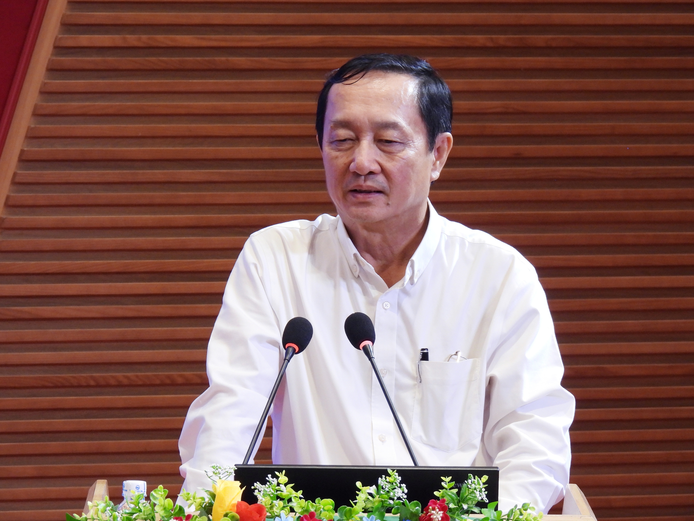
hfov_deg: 5.2
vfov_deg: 3.9
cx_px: 347
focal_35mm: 380
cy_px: 260
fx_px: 7618
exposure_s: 1/50
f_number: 5
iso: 400
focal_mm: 67.8
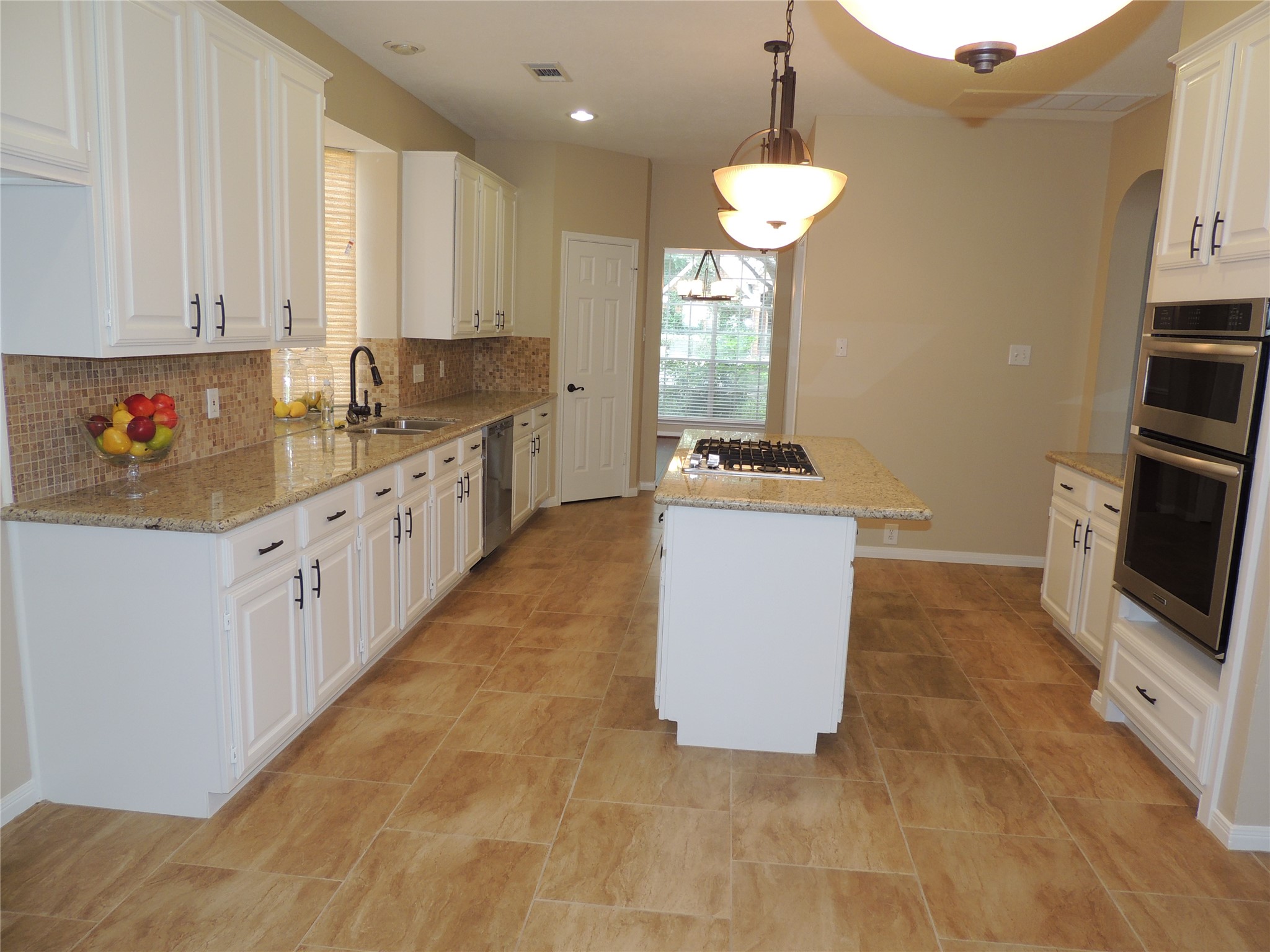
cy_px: 476
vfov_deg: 56.8
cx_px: 635
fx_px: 881
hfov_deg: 71.6
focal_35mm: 24
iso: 110
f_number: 3
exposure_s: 1/40
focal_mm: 4.3
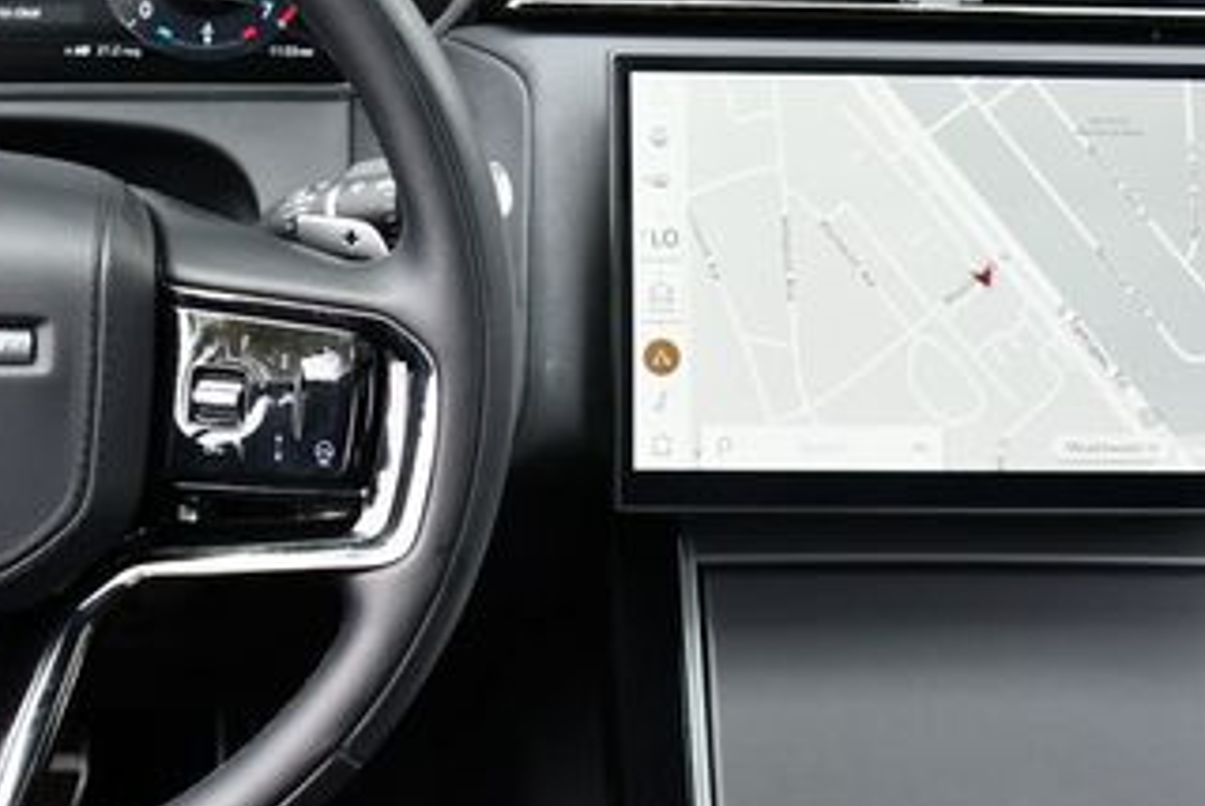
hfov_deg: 25.2
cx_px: 365
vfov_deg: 17.1
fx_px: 2680
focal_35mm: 80
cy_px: 369
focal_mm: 20
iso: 450
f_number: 3.8
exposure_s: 1/250
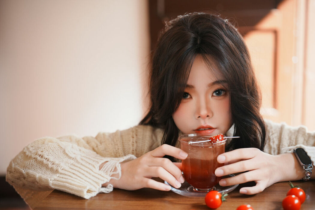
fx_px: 437
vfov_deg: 27.0
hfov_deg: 39.6
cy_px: 105
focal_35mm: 50
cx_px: 158
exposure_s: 1/320
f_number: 2.2
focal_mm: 50
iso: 400
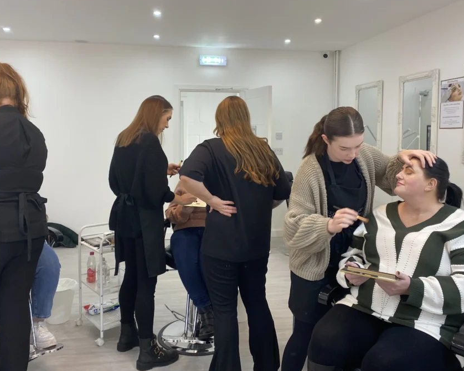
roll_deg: +0.0
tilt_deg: -5.4
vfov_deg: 47.1
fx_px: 426
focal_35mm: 31
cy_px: 165
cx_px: 218
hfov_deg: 57.1
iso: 125
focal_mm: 4.25
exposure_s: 1/100
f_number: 1.8
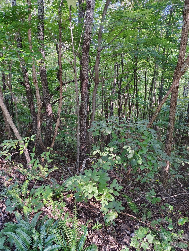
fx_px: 174
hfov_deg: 56.9
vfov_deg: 71.5
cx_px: 94
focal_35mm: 24
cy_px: 126
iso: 1653
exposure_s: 1/60
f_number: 1.8
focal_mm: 5.56
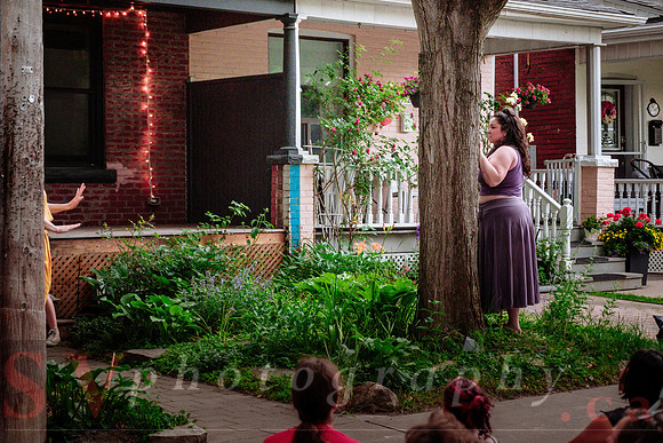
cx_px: 313
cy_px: 209
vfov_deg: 20.2
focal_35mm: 68
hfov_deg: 29.8
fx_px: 1244
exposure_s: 1/320
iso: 1600
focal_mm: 42.7
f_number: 2.8
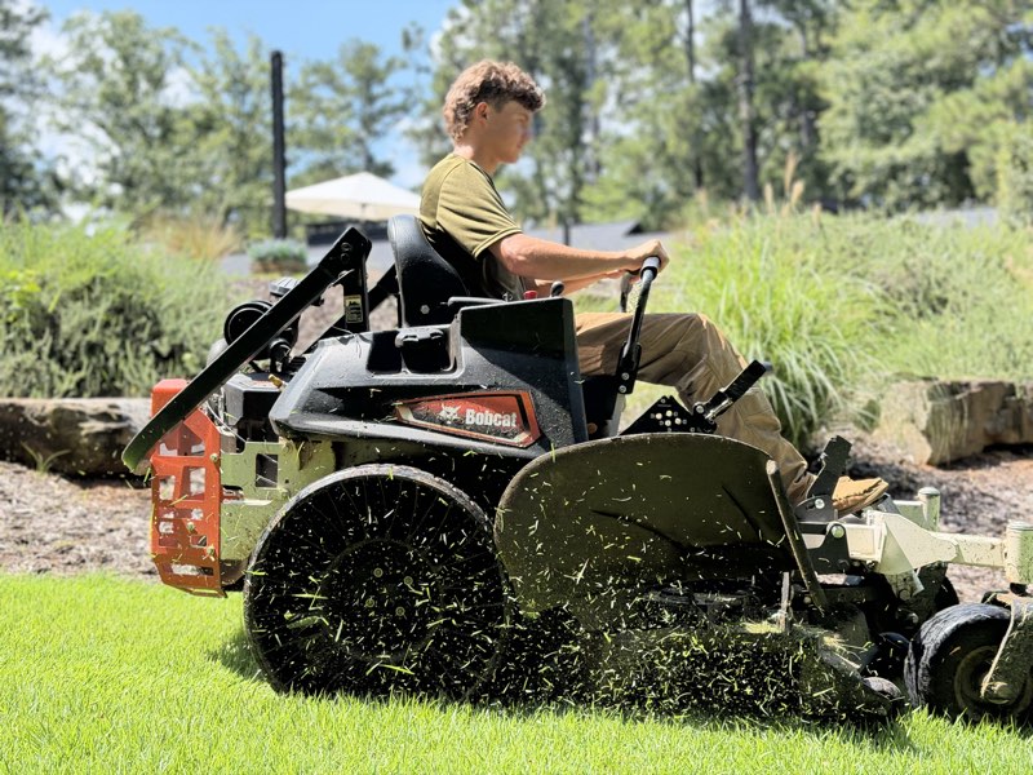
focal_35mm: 48
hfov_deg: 39.7
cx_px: 516
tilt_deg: +3.9
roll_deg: +1.5
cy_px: 388
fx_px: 1432
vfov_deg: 30.3
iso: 100
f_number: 1.78
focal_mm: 6.76
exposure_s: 1/1883
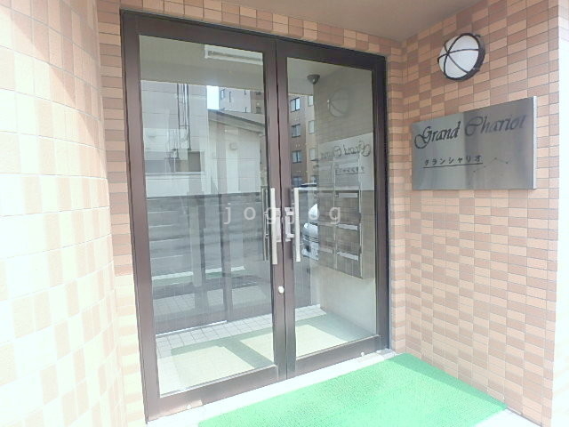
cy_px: 214
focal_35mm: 21
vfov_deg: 63.4
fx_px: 345
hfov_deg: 79.0
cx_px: 284
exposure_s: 1/80
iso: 125
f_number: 3.5
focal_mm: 3.7
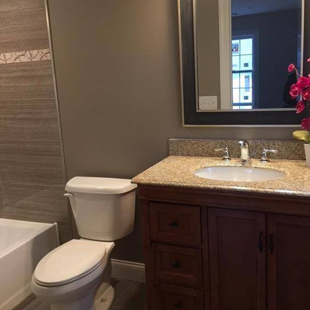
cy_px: 142
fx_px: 355
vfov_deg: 47.2
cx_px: 158
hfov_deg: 47.2
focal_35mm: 35
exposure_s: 1/15
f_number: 2.2
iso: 50
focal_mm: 4.15
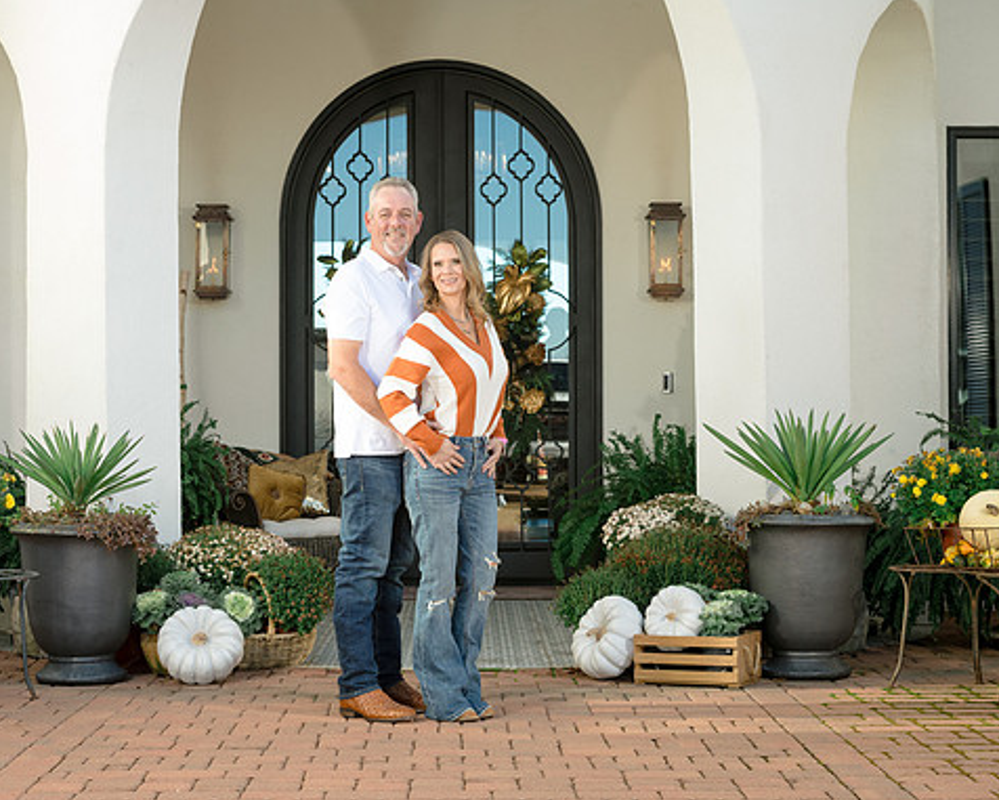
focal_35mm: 80
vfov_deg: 19.2
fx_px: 2366
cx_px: 401
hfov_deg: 23.8
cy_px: 402
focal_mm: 70
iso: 400
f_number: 7.1
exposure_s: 1/250
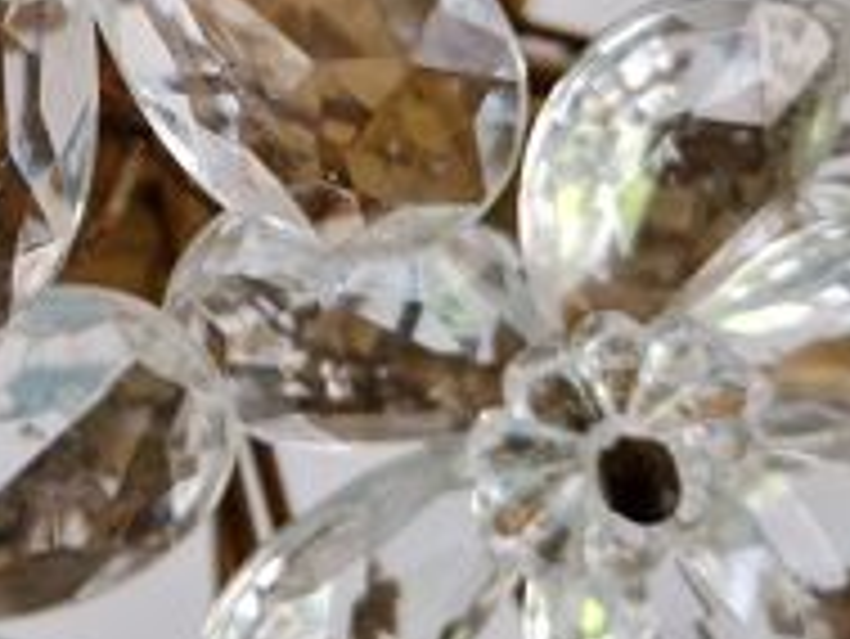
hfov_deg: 25.6
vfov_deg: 19.1
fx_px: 1794
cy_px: -117
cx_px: 45
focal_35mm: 73
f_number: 1.8
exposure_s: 1/50
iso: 640
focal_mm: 5.4
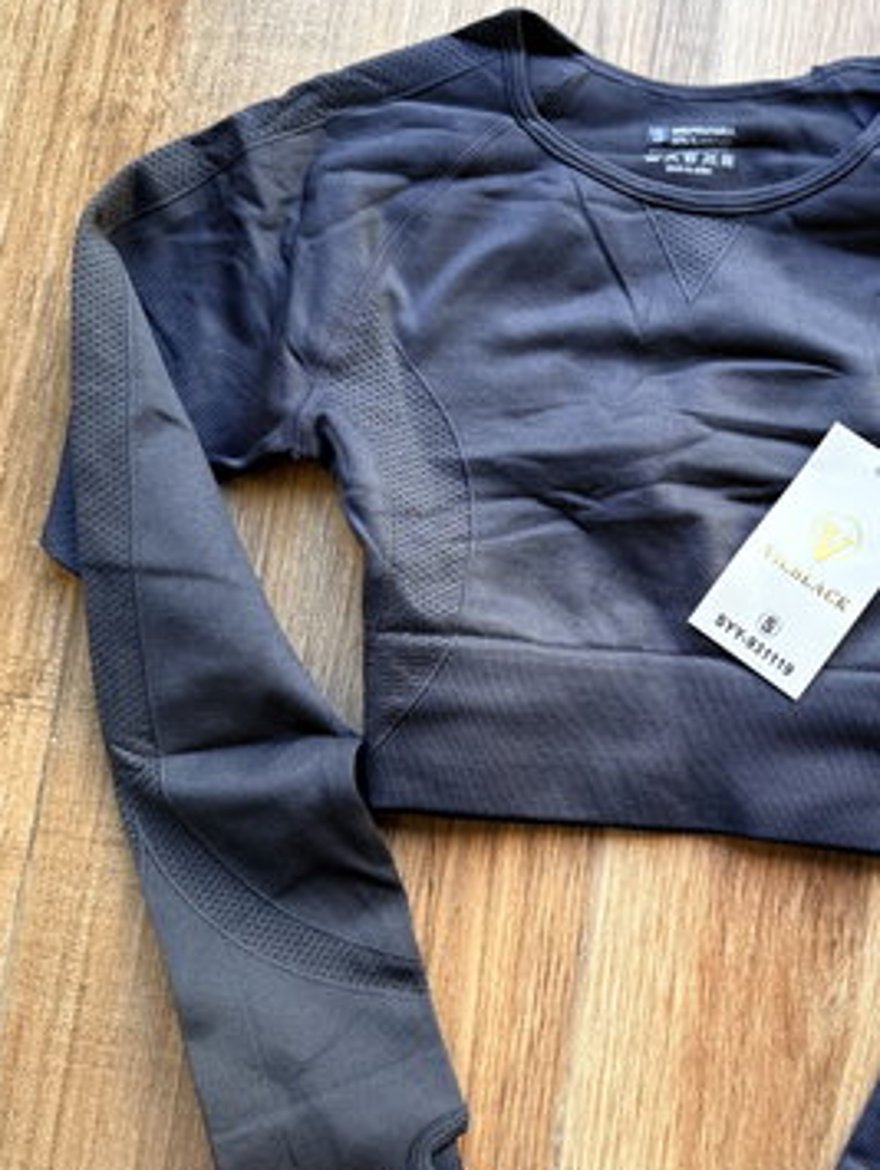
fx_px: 1218
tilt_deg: -83.1
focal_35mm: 36
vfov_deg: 51.3
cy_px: 595
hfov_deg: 38.8
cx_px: 643
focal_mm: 6.76
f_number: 1.78
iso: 80
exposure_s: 1/121
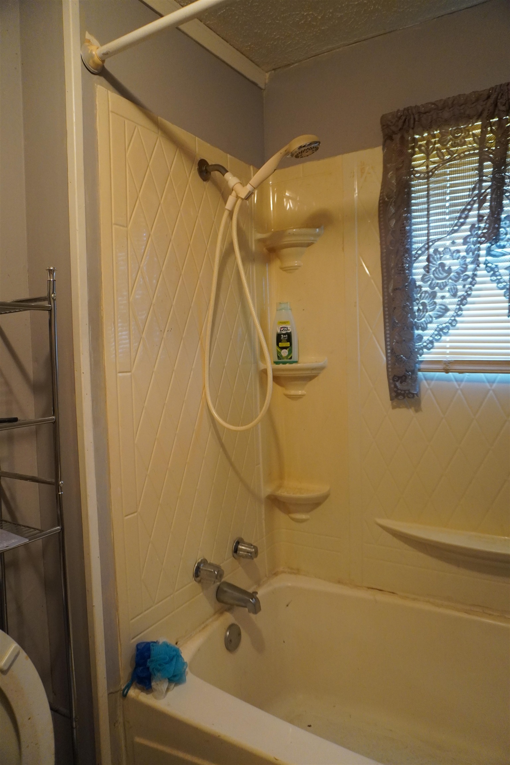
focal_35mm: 24
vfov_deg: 73.7
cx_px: 255
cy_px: 382
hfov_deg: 53.1
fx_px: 510
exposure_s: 1/160
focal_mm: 16
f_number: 3.5
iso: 2000
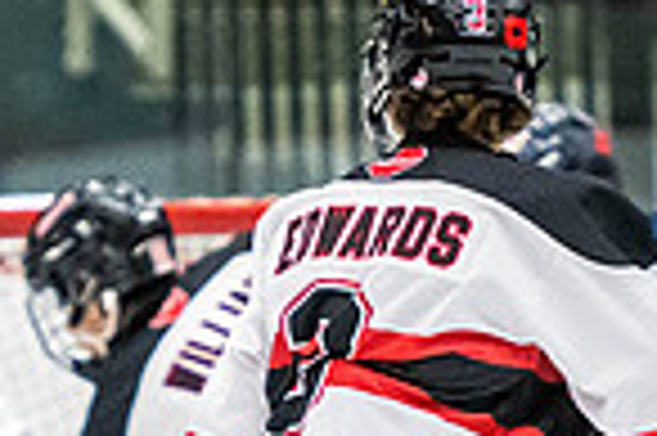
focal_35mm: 921
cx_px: 638
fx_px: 16789
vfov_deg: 1.5
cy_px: 627
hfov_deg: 2.2
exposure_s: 1/640
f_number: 2.8
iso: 3200
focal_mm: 150
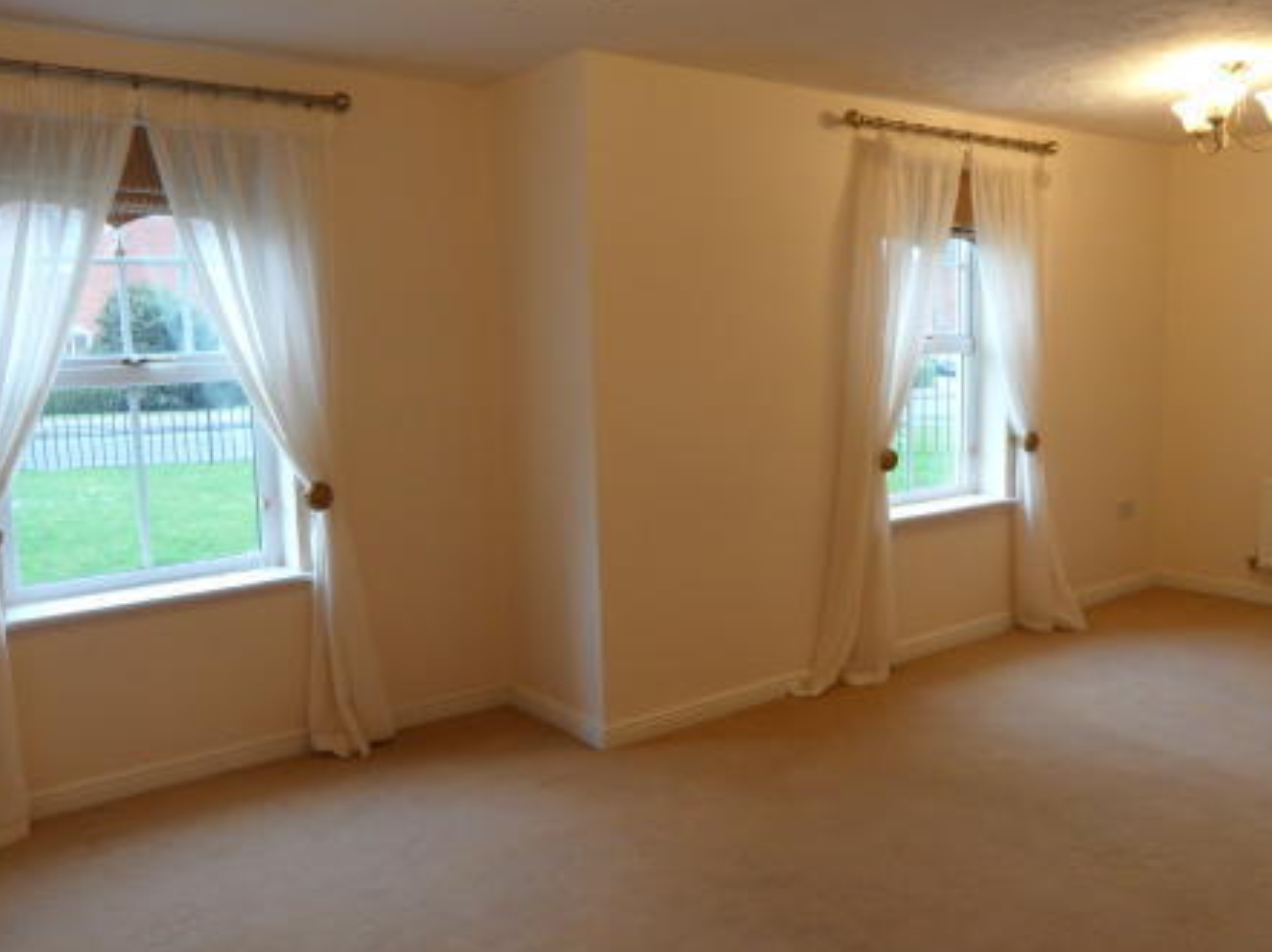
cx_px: 668
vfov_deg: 46.8
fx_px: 1102
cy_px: 472
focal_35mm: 30
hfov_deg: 60.0
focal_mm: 4.1
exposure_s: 1/30
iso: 120
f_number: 2.9
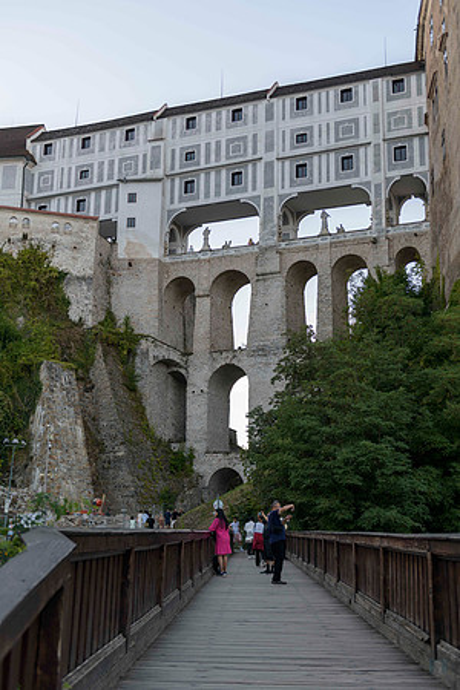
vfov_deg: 44.5
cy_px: 345
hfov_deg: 30.5
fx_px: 843
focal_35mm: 44
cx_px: 230
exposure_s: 1/100
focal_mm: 44
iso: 90
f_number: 3.5
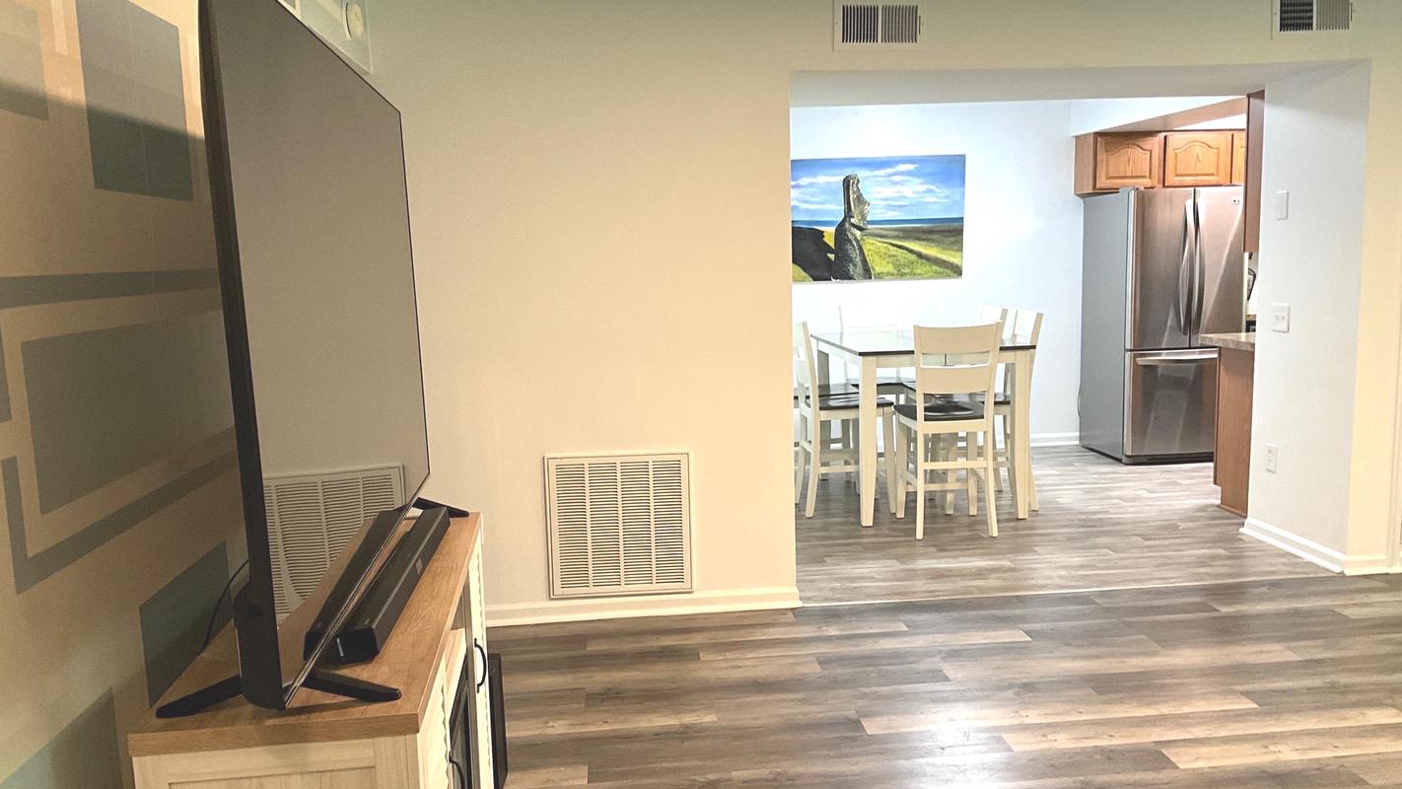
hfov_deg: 61.0
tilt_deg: -10.1
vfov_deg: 36.6
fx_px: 1190
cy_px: 437
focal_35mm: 32
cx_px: 709
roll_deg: +1.4
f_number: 1.8
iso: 160
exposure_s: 1/60
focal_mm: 3
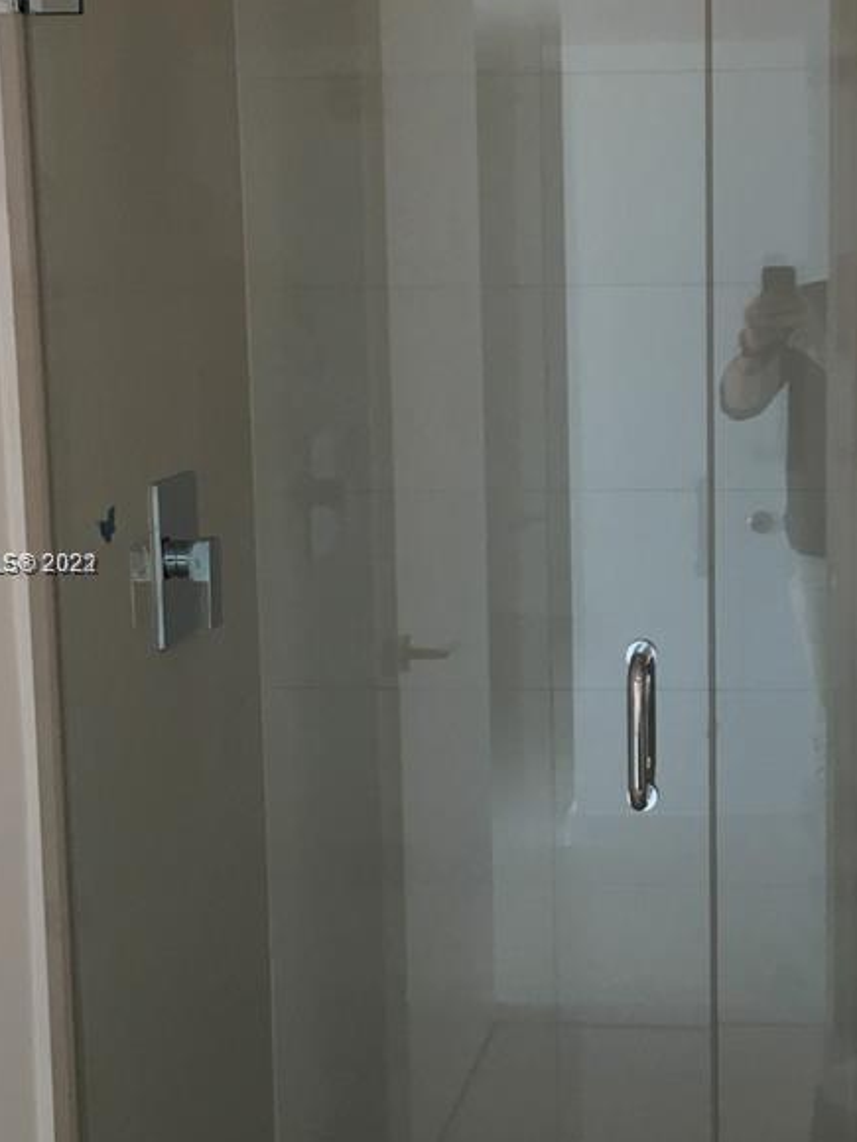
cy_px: 565
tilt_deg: -7.8
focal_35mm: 60
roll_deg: +0.3
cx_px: 623
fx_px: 1981
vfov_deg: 32.2
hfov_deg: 24.2
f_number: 2.2
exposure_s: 1/30
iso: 50
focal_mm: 4.15
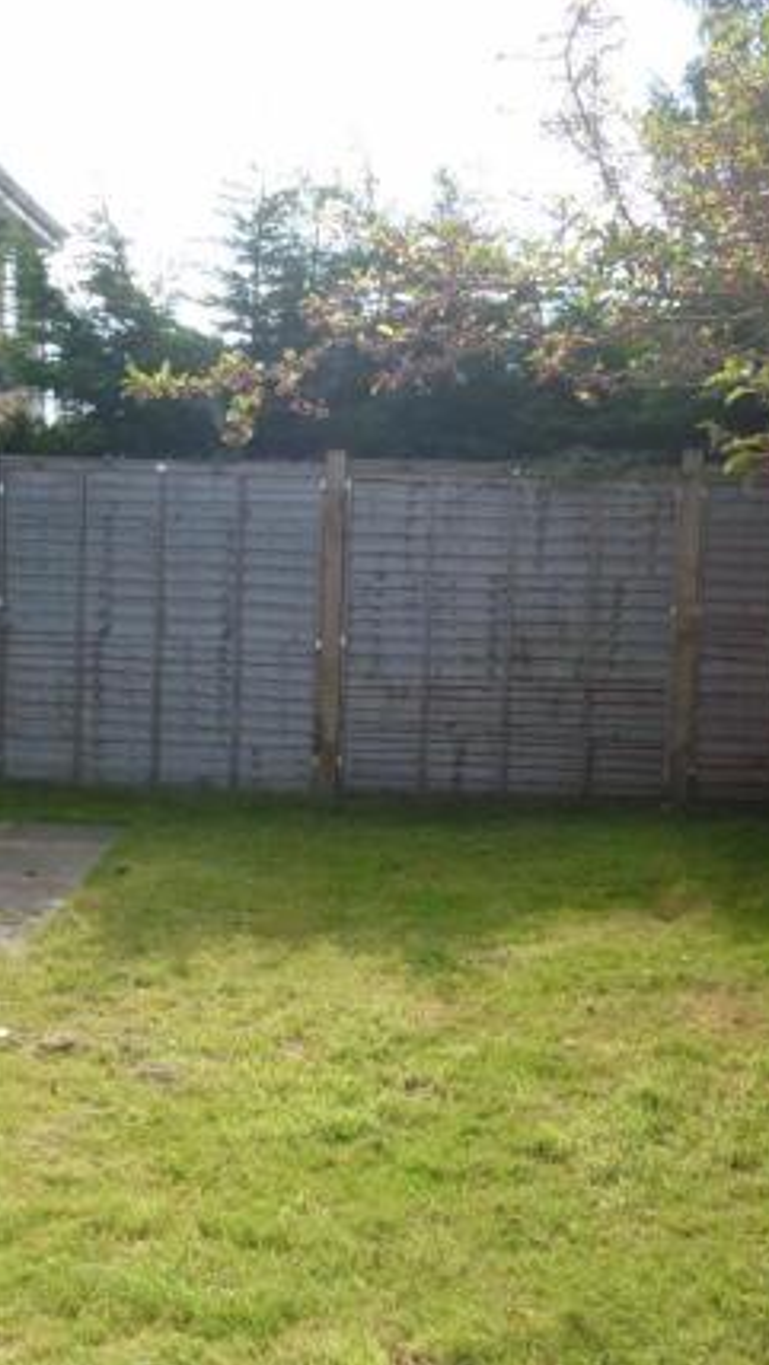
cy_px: 687
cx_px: 314
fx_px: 1775
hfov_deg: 24.4
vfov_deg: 42.1
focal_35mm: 49
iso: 100
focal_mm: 5.5
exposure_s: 1/400
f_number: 2.8
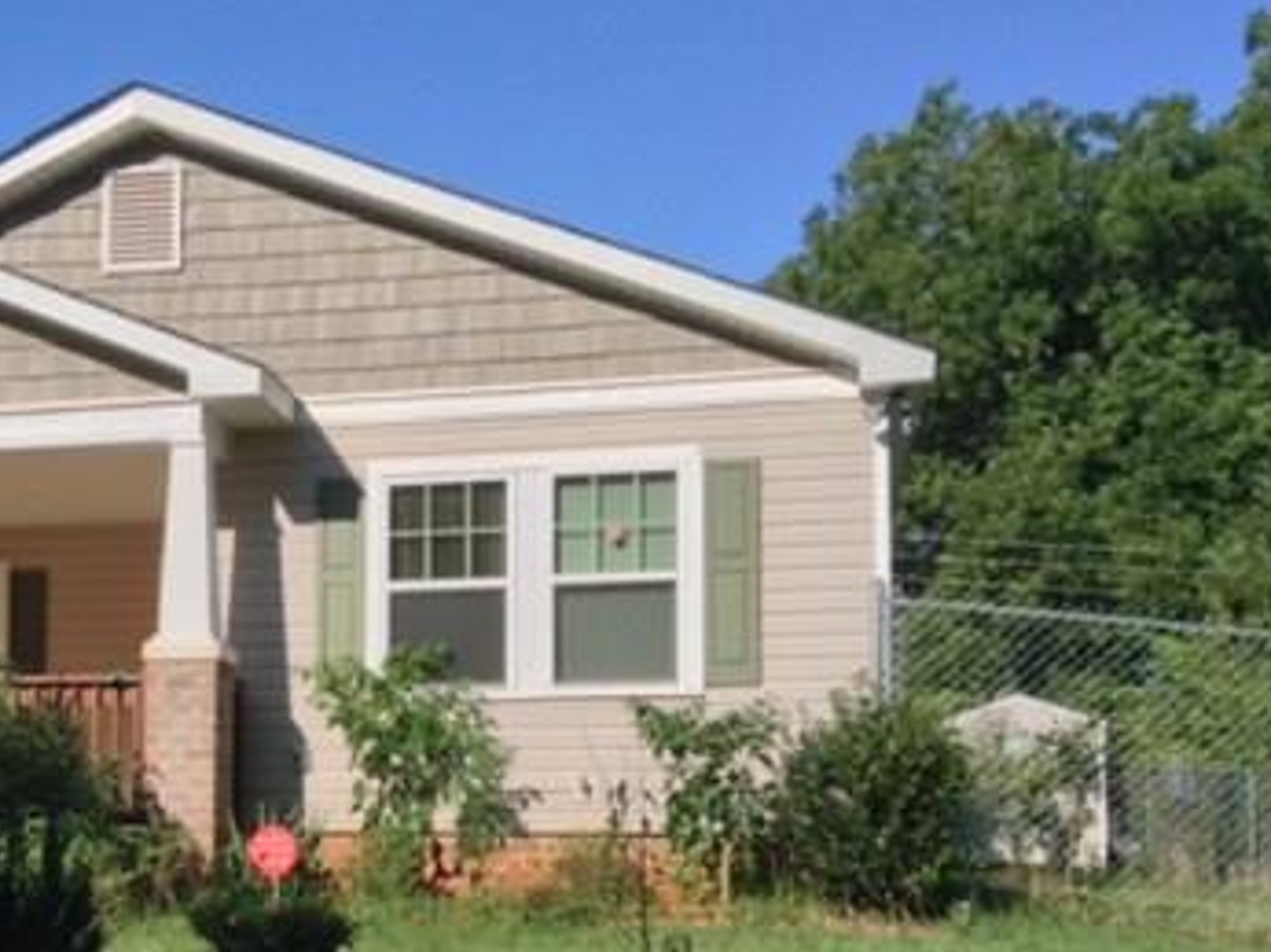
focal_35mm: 61
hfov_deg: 30.8
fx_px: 2238
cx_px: 235
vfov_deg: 23.7
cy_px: 746
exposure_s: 1/1287
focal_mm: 3.3
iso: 25
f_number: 2.4
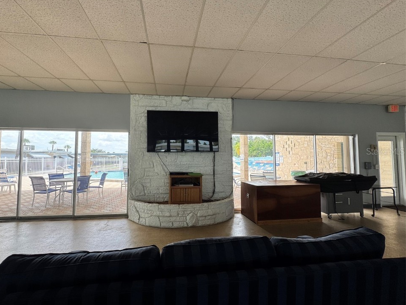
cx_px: 189
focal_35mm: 15
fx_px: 176
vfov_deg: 81.7
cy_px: 151
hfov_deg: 98.0
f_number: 2.2
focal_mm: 2.22
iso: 40
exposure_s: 1/197
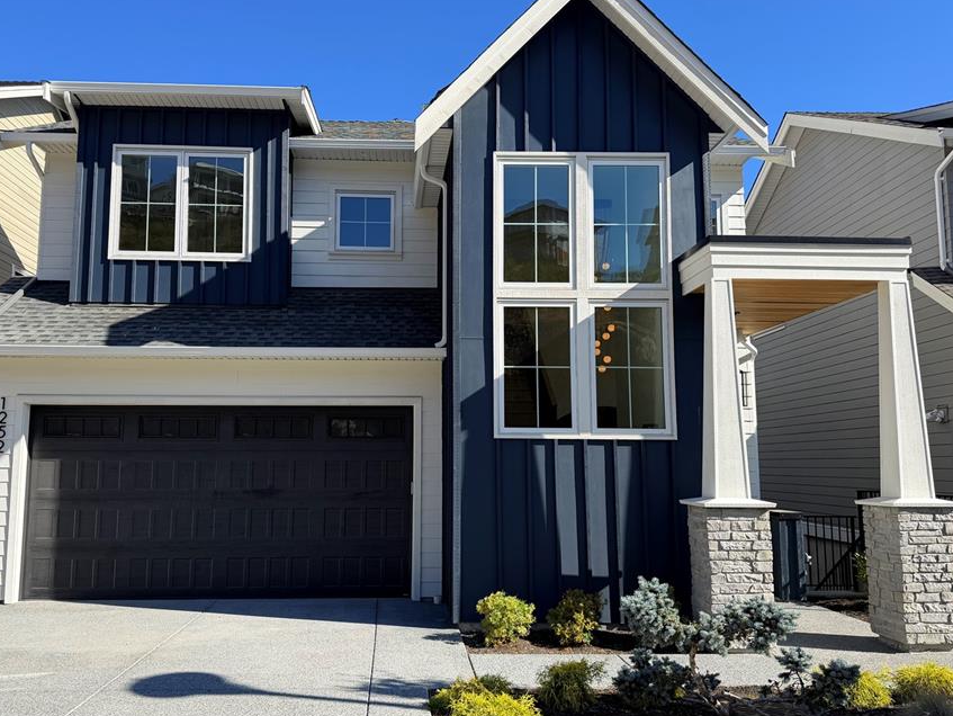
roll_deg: +0.1
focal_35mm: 29
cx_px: 423
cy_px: 370
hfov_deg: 61.5
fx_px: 799
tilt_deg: +7.3
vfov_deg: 48.3
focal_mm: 6.76
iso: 80
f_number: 1.78
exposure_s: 1/2703
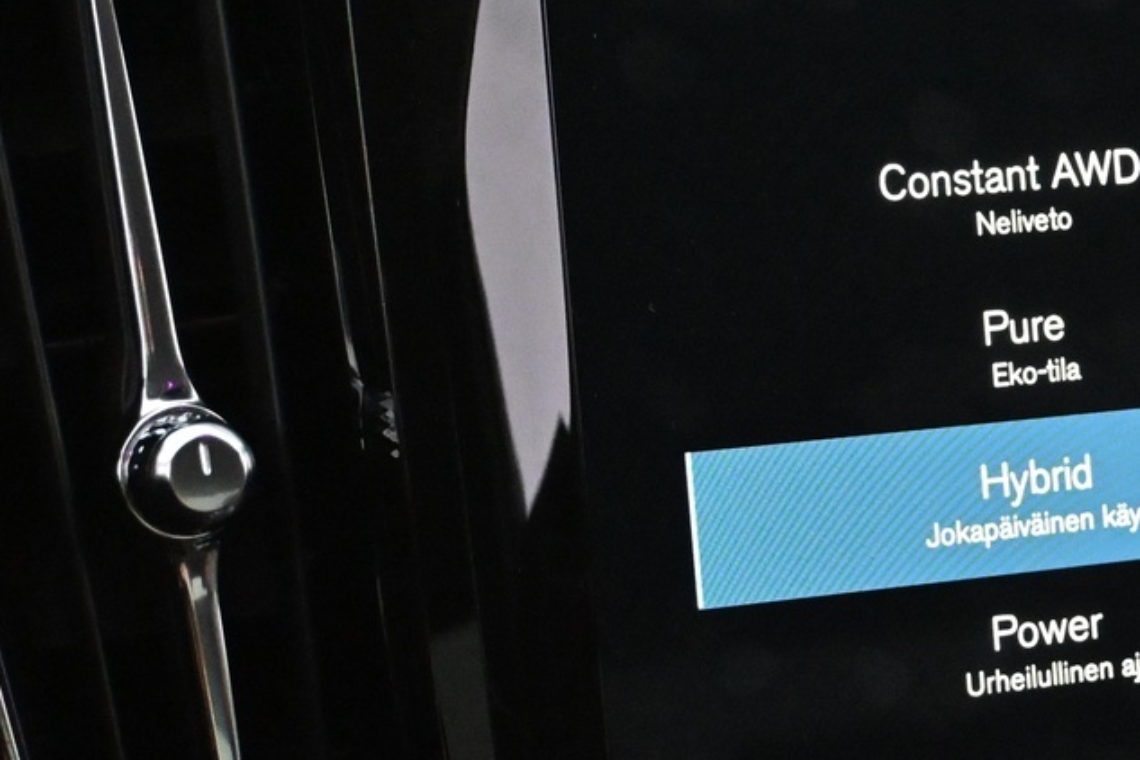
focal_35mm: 111
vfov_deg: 12.3
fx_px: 3524
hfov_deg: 18.1
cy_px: 385
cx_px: 991
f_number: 4.8
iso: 8000
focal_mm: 29
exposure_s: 1/60
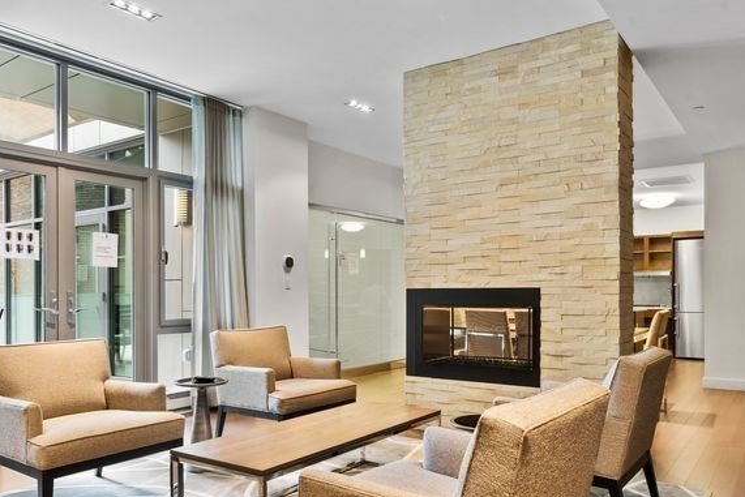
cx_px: 371
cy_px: 310
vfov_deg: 46.0
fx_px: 580
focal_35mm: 28
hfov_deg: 65.5
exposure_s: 2
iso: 400
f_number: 11
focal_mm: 16
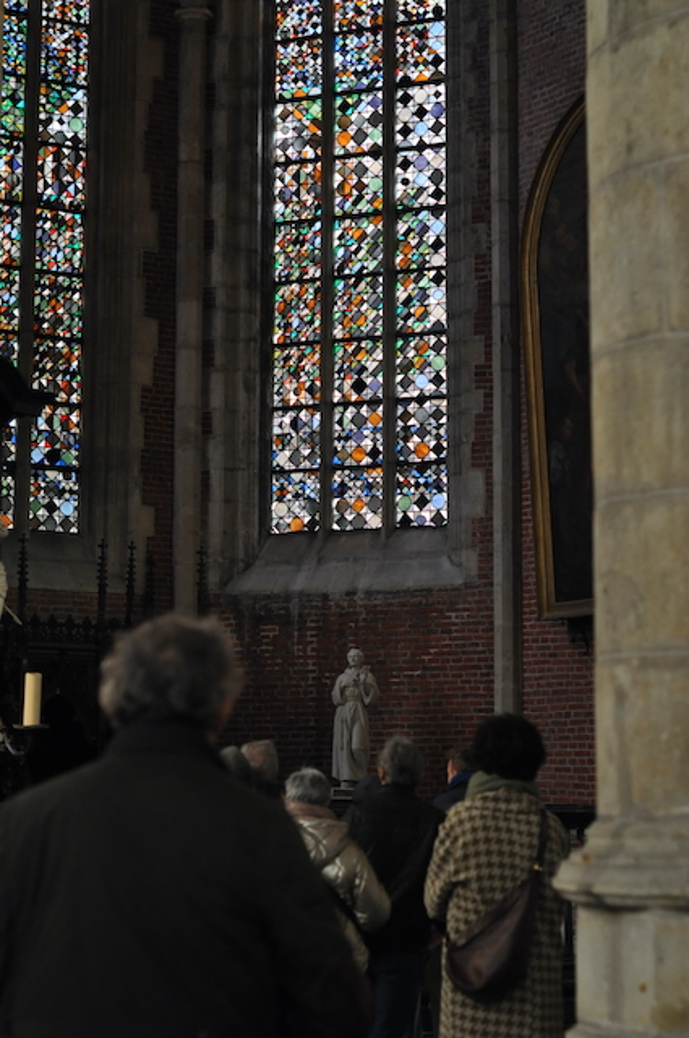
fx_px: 2159
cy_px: 519
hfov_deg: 18.1
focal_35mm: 75
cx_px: 344
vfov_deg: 27.0
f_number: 2.8
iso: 800
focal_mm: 50
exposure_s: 1/30
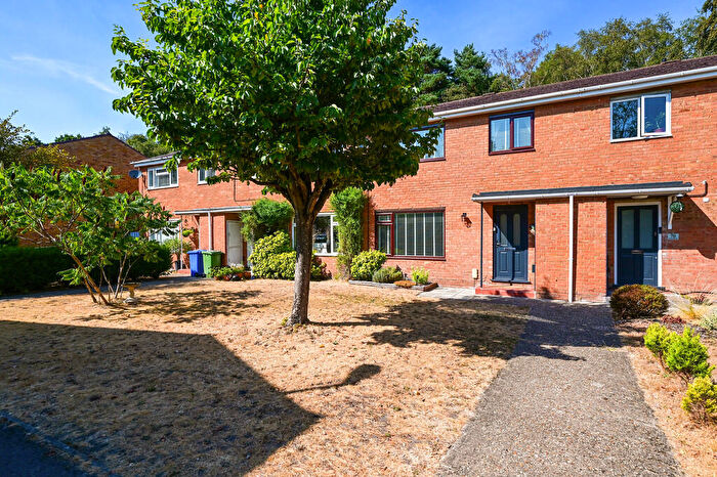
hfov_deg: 88.5
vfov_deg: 65.9
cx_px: 358
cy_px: 238
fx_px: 368
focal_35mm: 18
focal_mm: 18.5
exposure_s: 1/1600
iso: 400
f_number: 7.1
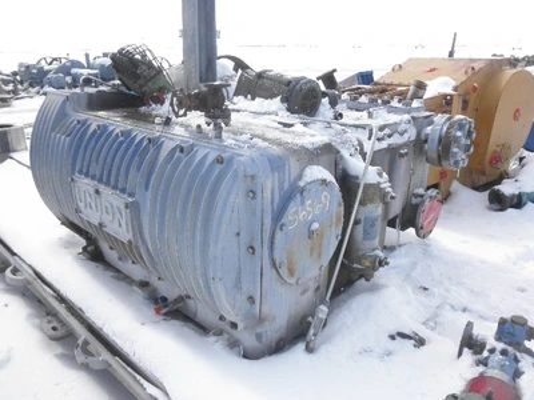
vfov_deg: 49.7
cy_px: 200
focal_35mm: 28
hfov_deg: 63.4
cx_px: 267
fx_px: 432
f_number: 8.5
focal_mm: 5
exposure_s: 1/100
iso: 64
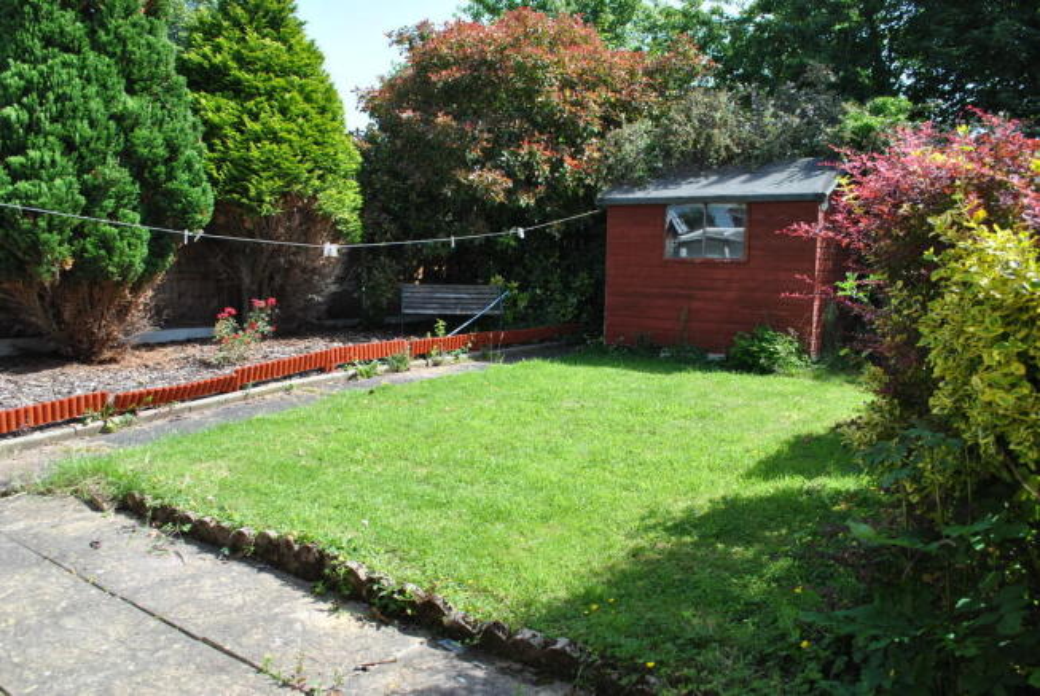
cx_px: 520
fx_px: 781
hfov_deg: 67.3
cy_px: 348
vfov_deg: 48.0
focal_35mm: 27
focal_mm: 18
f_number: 6.3
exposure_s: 1/160
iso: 100
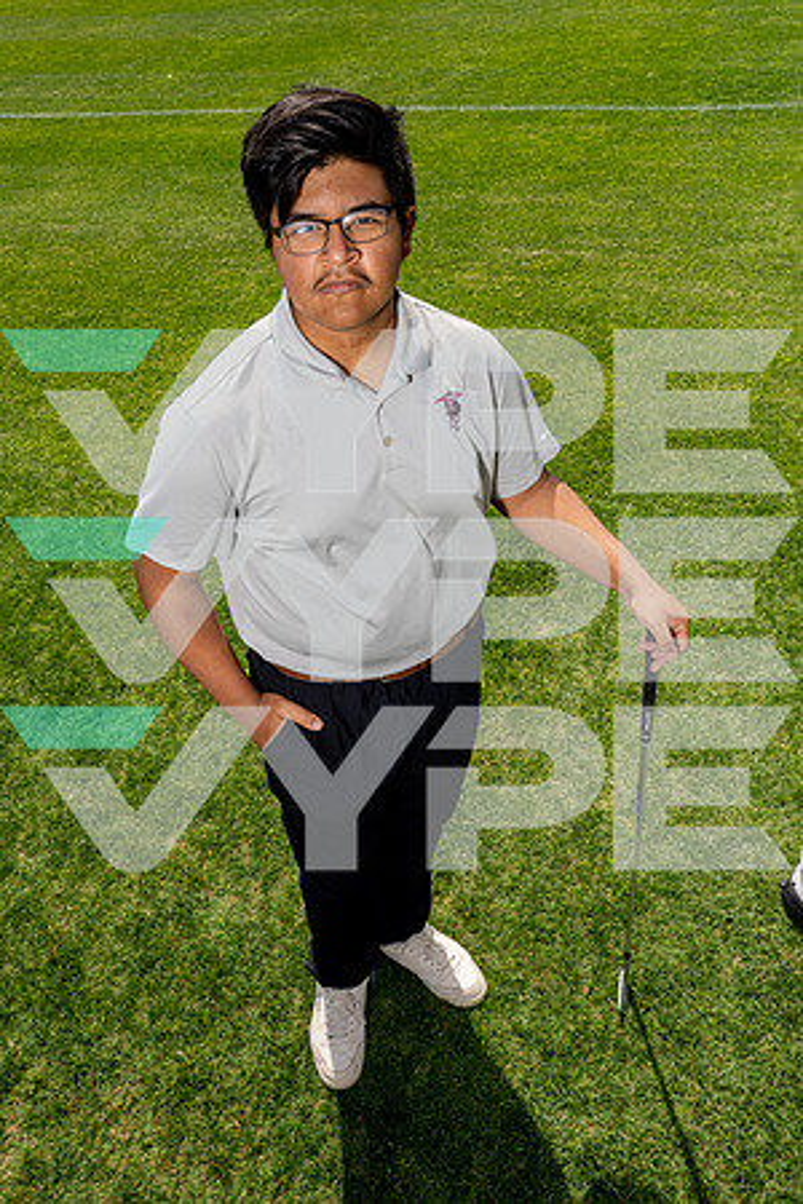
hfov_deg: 41.1
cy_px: 602
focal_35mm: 32
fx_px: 1071
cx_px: 402
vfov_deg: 58.7
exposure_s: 1/250
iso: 200
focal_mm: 32
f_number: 11
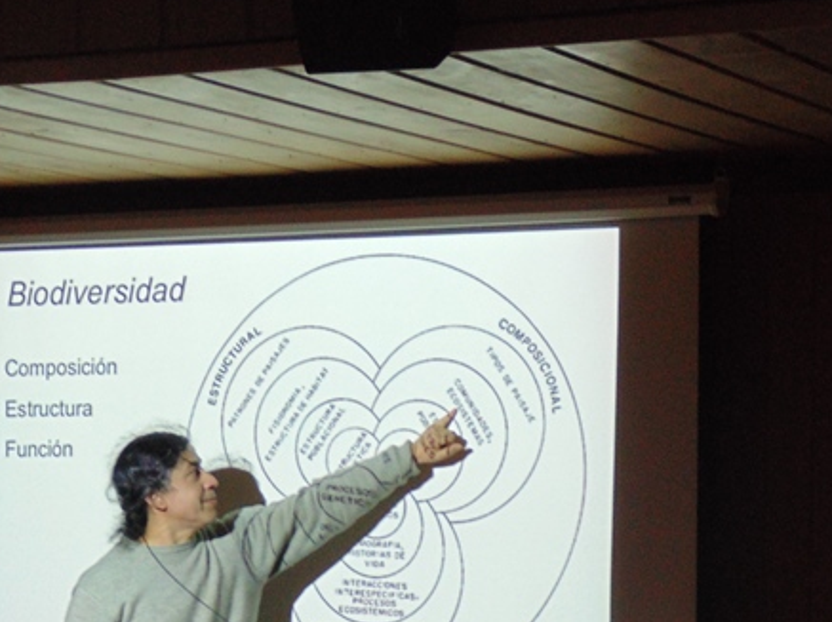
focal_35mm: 134
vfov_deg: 10.9
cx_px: 156
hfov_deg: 14.6
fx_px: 3218
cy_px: 629
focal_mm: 11.7
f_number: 4.1
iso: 250
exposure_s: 1/30
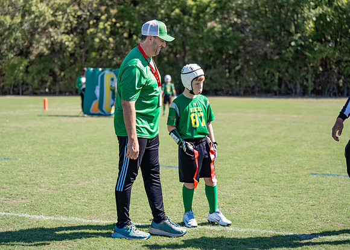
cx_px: 150
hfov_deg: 25.2
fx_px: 781
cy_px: 126
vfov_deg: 18.2
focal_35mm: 79
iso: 160
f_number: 2.8
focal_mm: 70
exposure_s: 1/1600
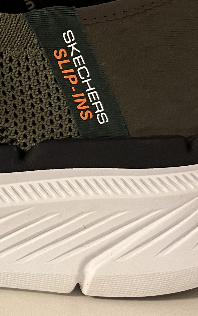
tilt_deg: -12.0
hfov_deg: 14.2
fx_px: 717
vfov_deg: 24.1
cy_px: 19
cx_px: -141
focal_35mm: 83
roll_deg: +0.5
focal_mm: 5.7
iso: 320
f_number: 1.5
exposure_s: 1/50
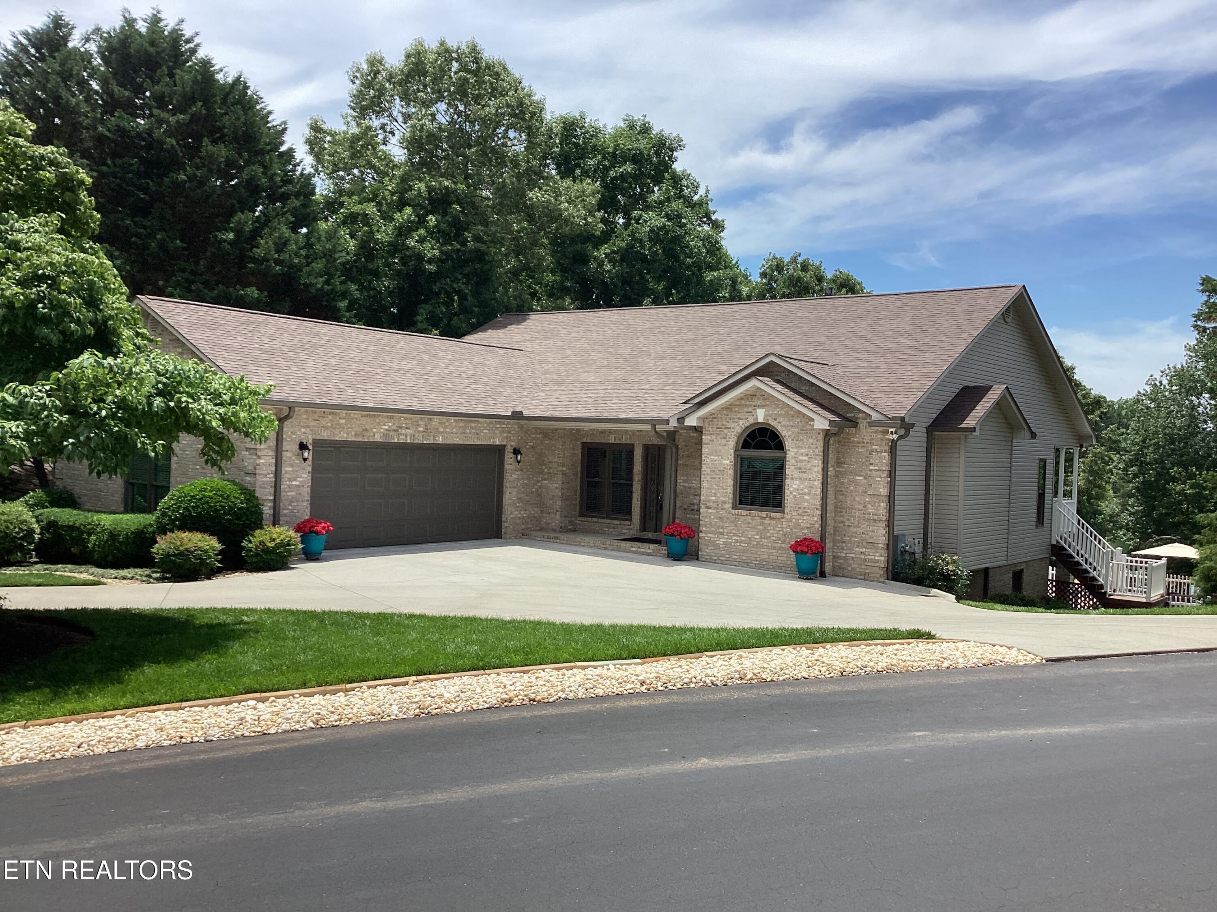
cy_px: 456
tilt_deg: +1.0
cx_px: 608
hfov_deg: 58.4
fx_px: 1090
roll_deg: -2.7
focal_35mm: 31
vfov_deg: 45.4
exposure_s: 1/1538
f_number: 2.4
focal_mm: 3.3
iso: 25
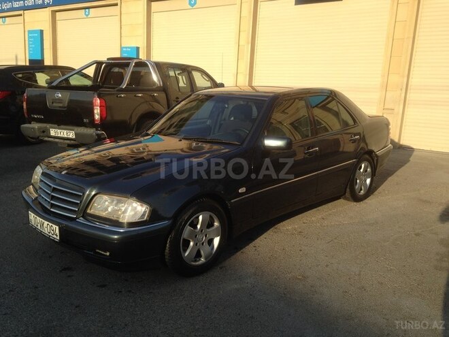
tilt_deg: -10.6
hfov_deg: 55.4
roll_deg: -1.6
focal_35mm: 33
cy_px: 168
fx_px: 428
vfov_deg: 42.9
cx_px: 224
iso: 50
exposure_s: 1/661
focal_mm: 4.12
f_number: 2.4
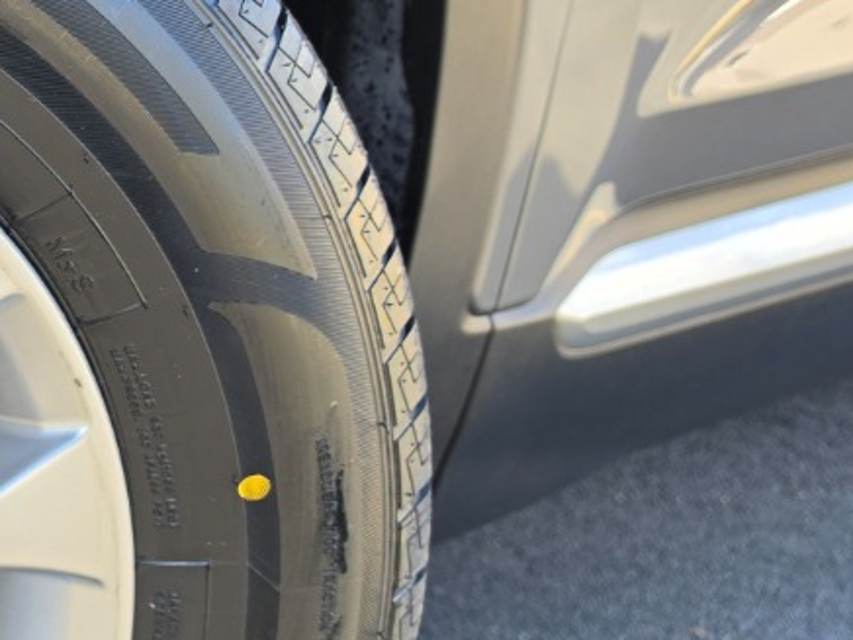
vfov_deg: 19.4
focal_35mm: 76
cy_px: 354
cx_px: -501
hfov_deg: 20.9
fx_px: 1873
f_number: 1.4
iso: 20
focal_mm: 6.5
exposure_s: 1/180
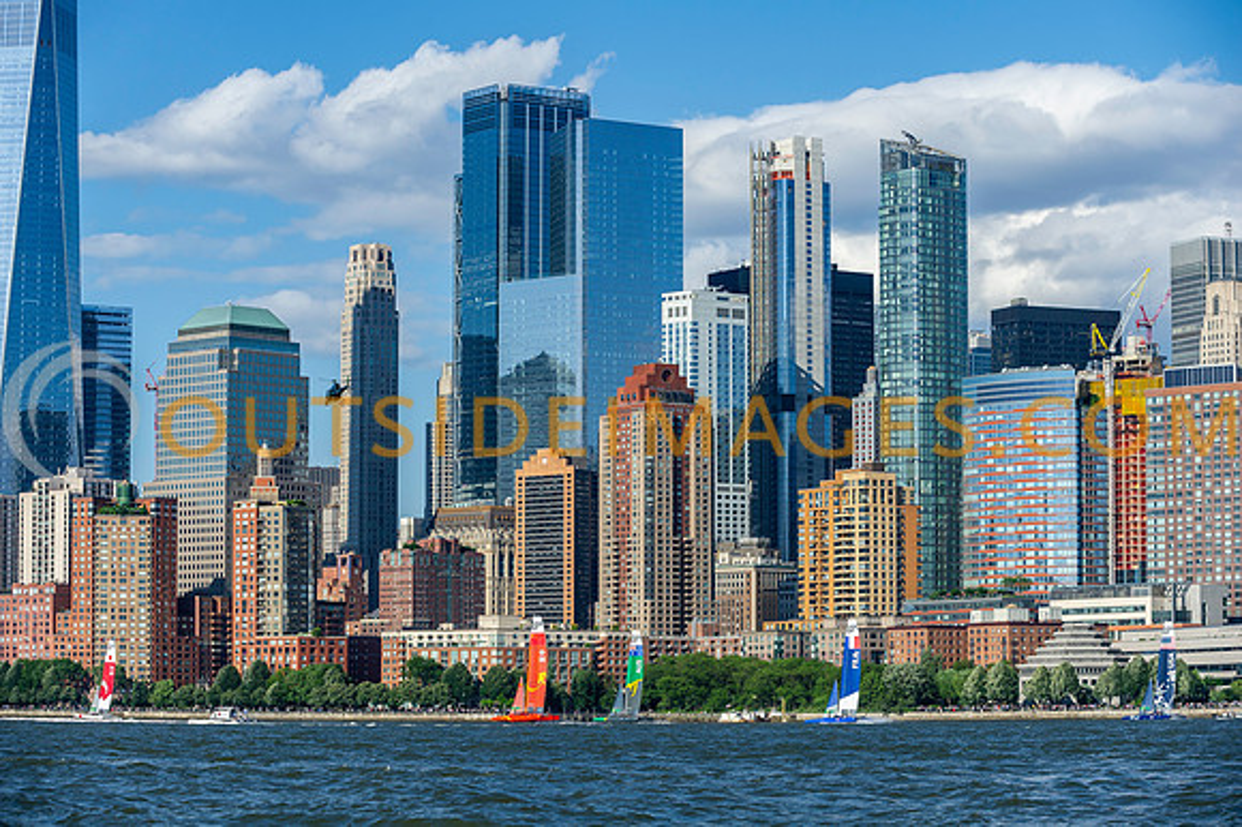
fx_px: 3509
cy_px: 414
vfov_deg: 13.4
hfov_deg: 20.1
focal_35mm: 102
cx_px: 621
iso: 400
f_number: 5.6
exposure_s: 1/2000
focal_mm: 100
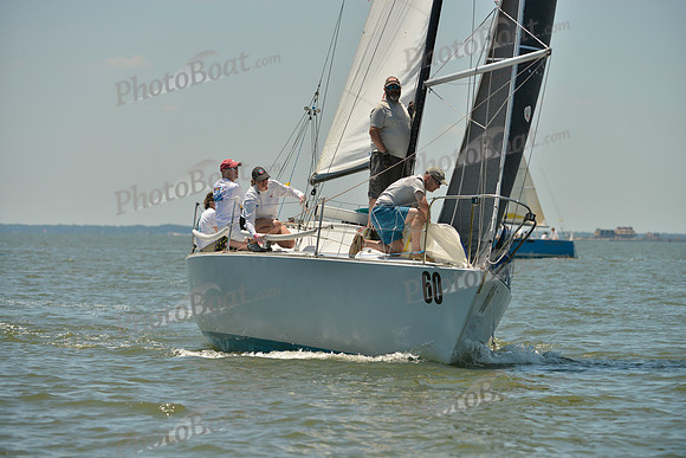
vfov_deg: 6.9
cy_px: 229
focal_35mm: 200
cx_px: 343
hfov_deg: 10.3
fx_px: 3812
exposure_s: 1/1600
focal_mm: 200
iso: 200
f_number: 5.6
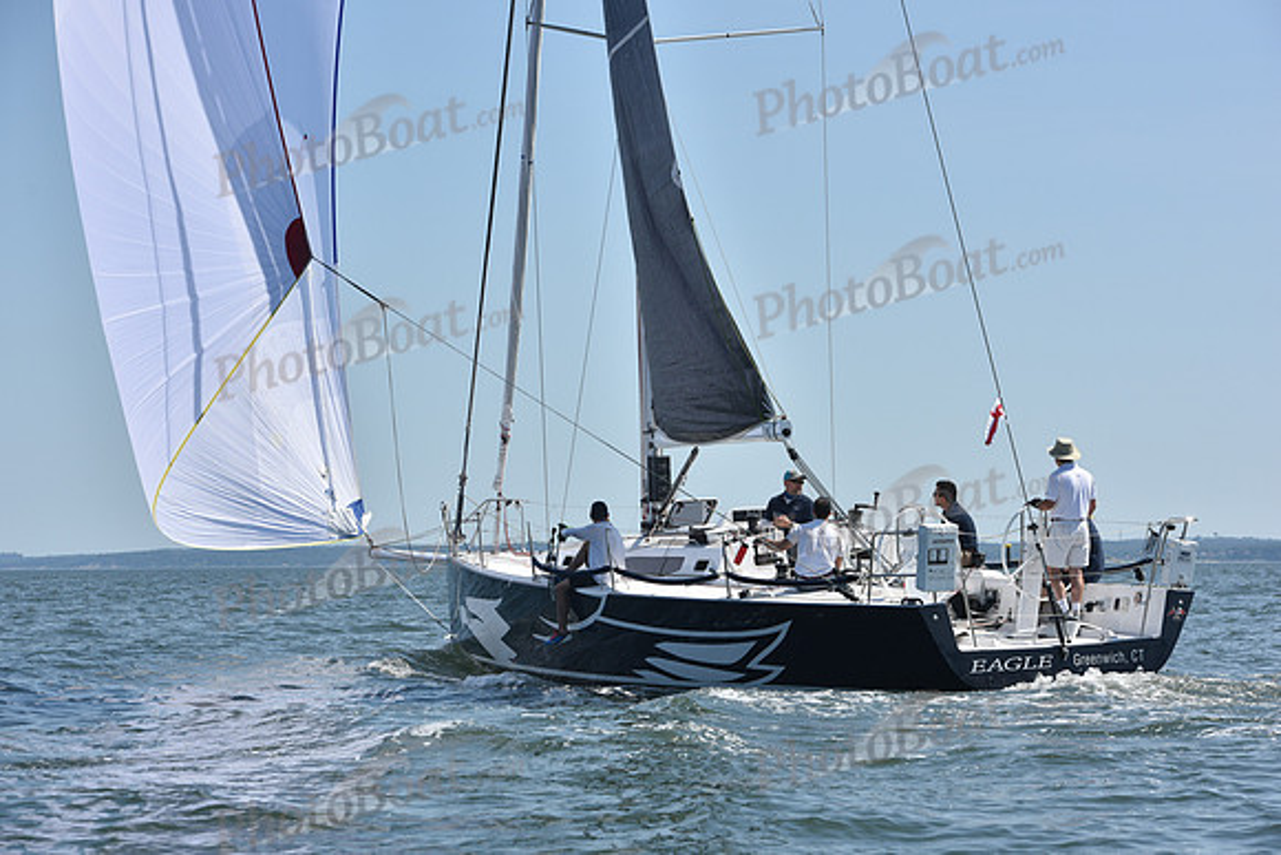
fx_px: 3559
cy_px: 428
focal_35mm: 100
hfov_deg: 20.4
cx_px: 640
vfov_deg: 13.7
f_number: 8
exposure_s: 1/1250
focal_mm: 100
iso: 250
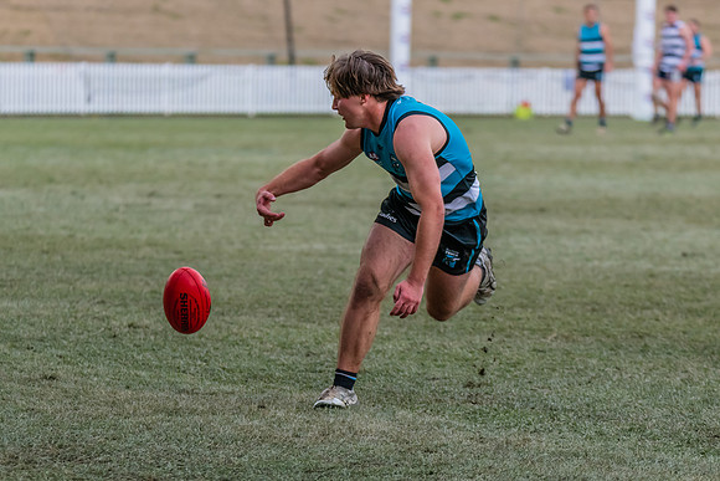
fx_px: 5153
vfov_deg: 5.3
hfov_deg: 8.0
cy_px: 266
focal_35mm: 258
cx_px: 368
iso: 2200
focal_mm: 220
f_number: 5.3
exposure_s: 1/2000
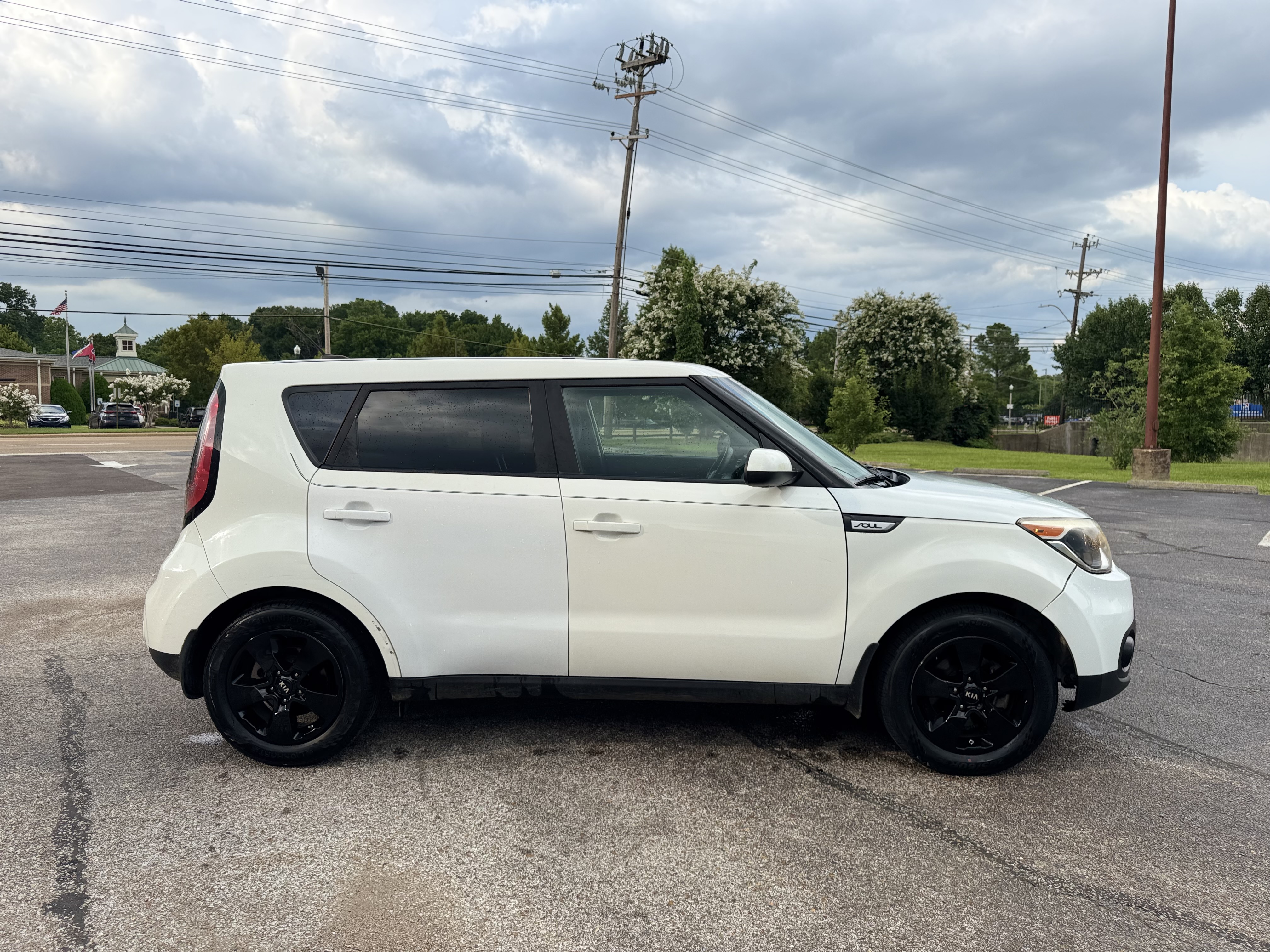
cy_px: 476
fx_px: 881
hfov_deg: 71.6
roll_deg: -0.2
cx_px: 635
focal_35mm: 24
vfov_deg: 56.8
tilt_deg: -4.3
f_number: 1.78
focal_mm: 6.76
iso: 80
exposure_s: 1/2959
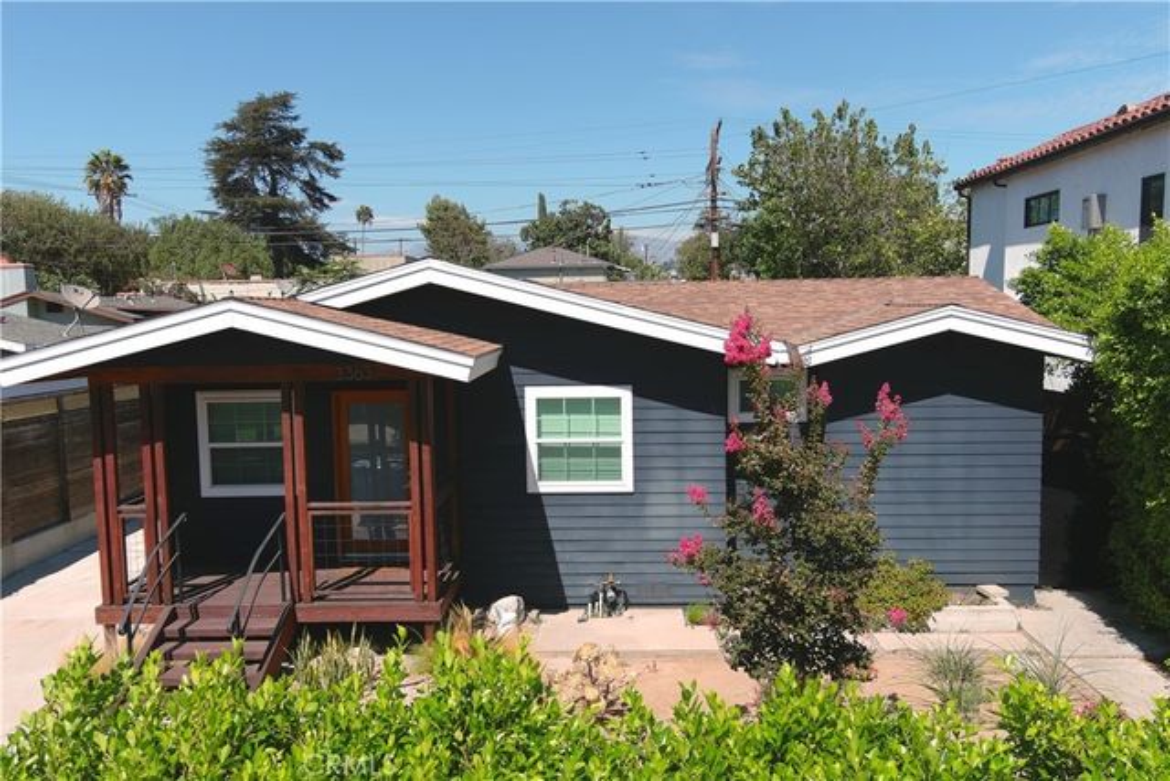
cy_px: 390
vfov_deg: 45.0
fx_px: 943
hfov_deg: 63.6
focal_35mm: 29
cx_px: 585
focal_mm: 10.57
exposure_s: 1/1000
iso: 100
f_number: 2.8
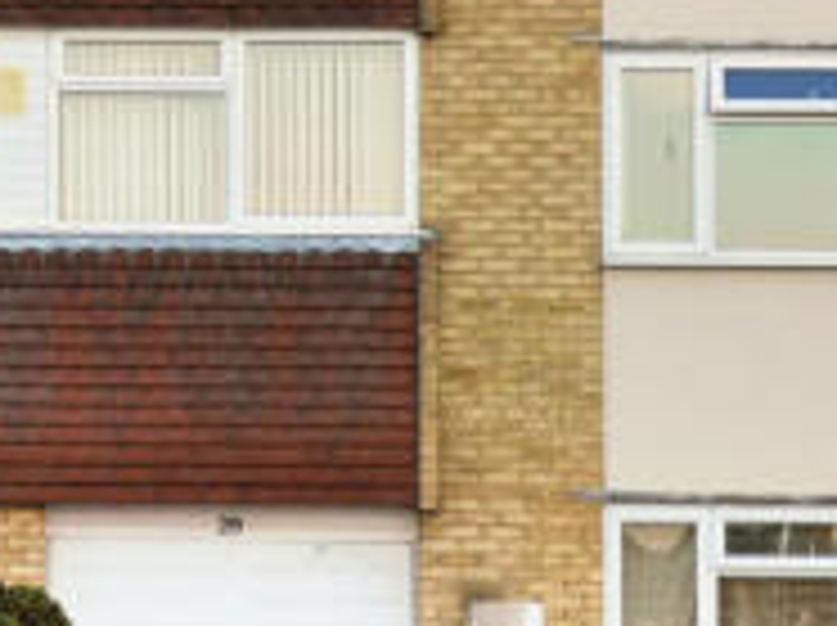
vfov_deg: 8.4
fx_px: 4250
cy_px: 268
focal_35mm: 176
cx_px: 61
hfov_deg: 11.2
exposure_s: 1/80
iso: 125
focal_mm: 9.5
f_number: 3.9
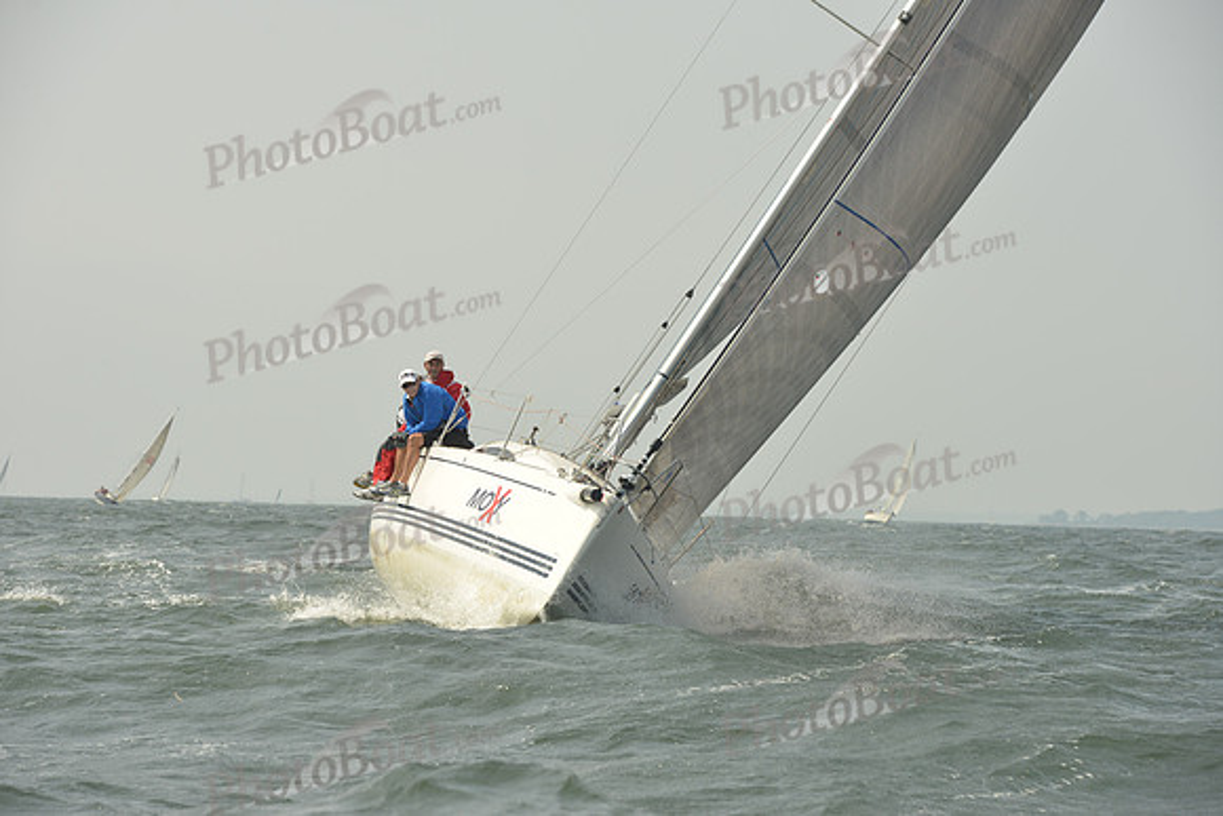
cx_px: 612
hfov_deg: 14.7
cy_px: 408
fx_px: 4757
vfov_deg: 9.8
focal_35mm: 140
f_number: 9
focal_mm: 140
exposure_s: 1/1250
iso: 320
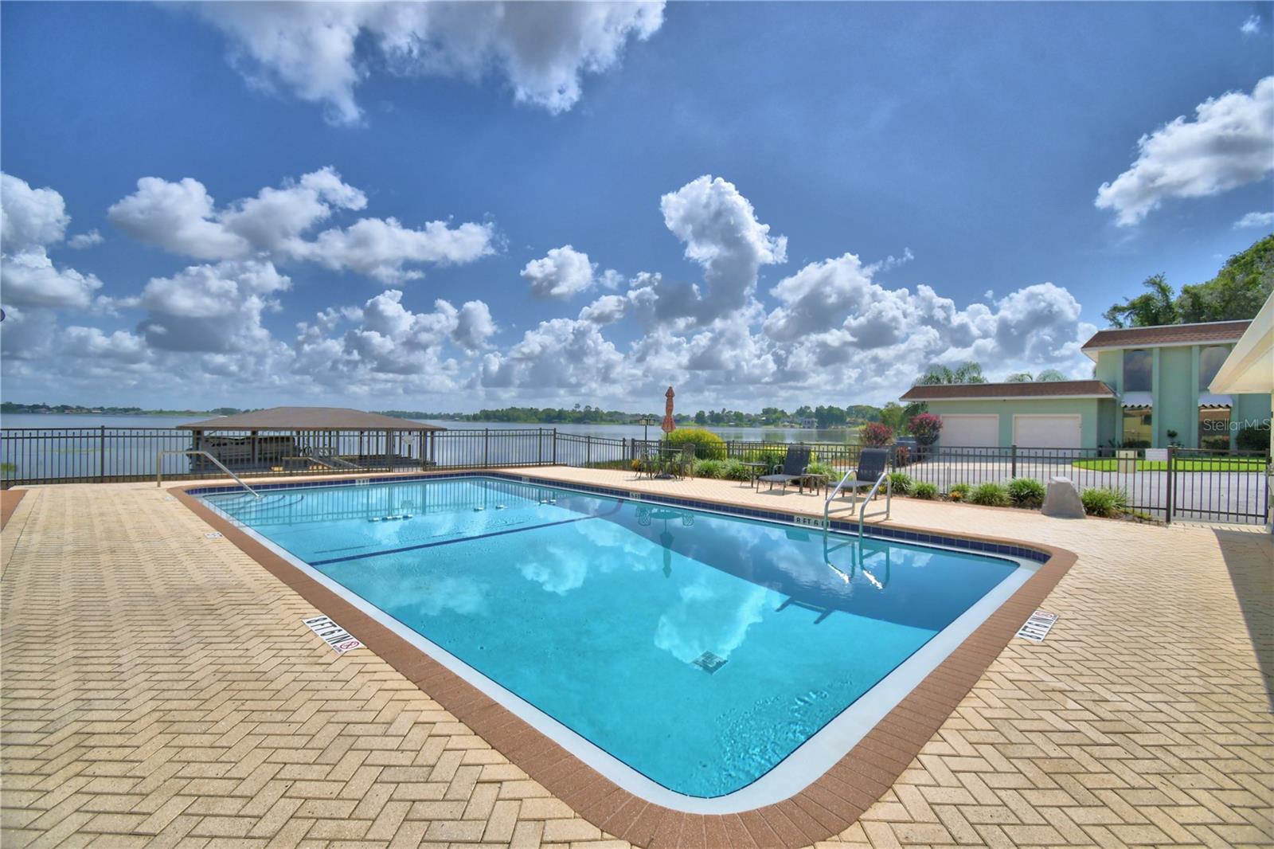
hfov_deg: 100.4
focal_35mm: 15
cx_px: 637
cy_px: 424
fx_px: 531
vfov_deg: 77.3
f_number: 4.5
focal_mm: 10
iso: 100
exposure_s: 1/3200
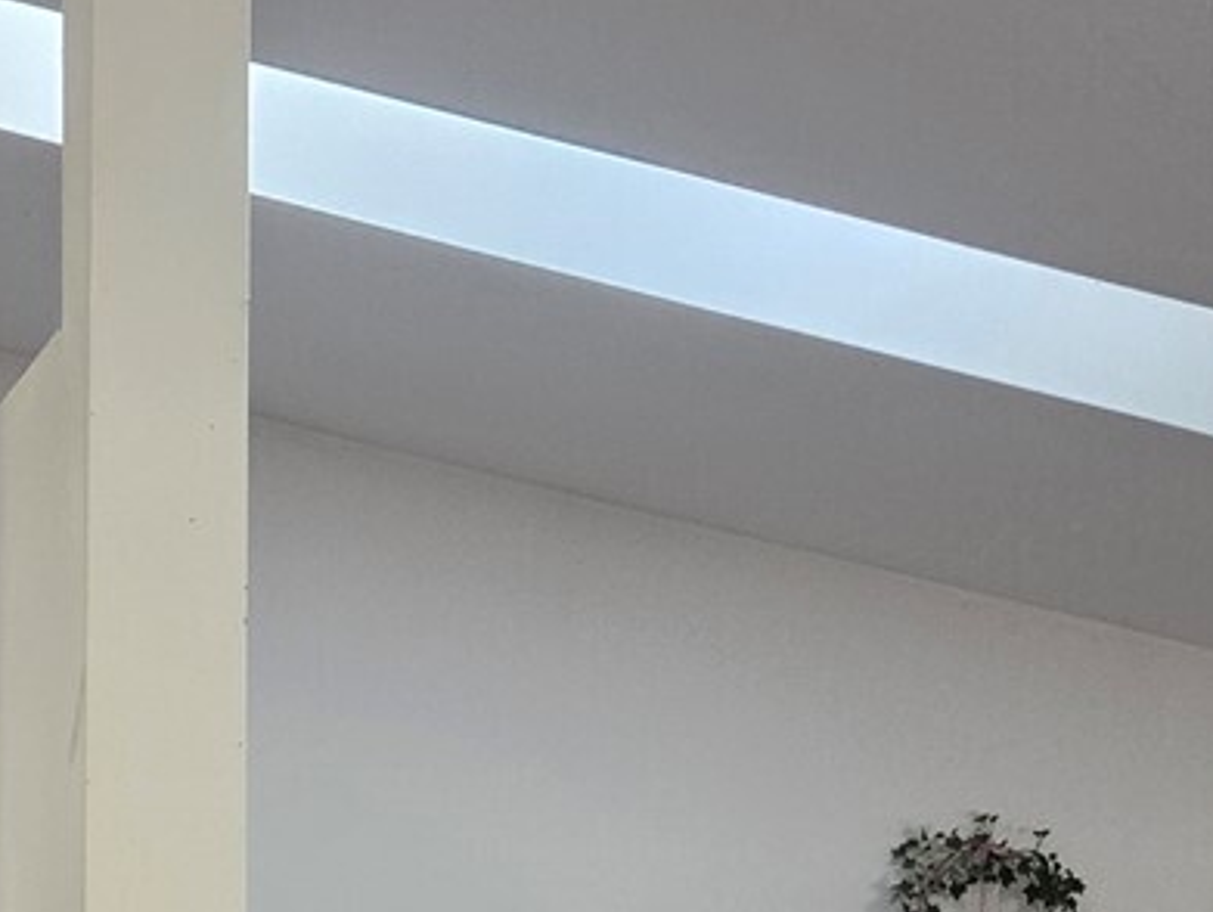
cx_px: -282
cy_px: 1086
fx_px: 3297
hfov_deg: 19.5
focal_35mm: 94
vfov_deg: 15.2
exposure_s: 1/120
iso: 200
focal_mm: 5.4
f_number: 1.8
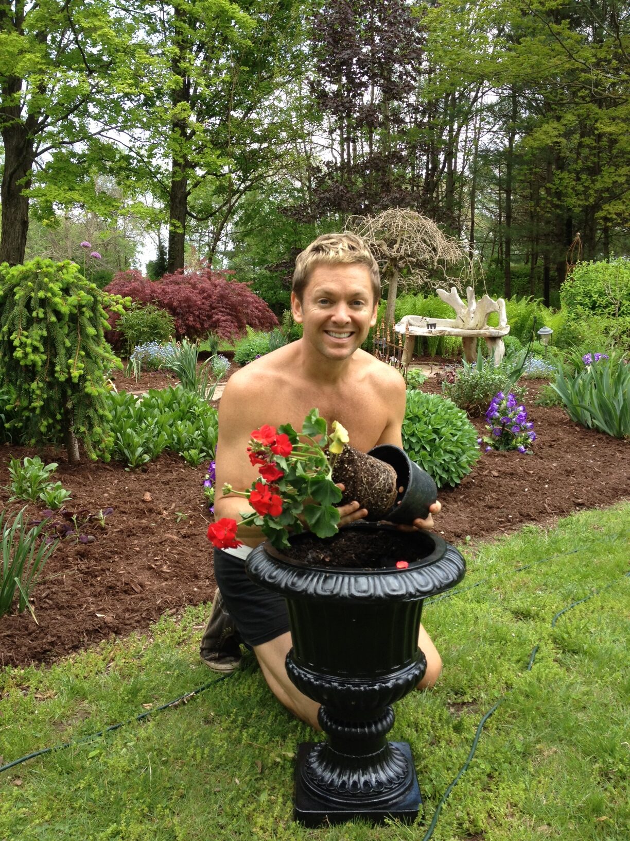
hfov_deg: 40.7
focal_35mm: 35
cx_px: 315
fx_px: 849
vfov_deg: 52.6
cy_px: 420
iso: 64
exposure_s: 1/258
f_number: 2.4
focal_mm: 4.28
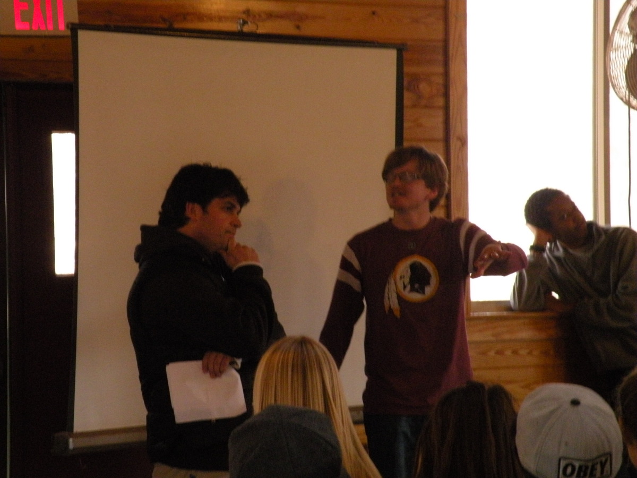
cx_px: 318
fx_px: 2595
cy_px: 239
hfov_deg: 14.0
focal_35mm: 141
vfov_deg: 10.5
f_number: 4.5
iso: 400
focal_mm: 25
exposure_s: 1/31.5
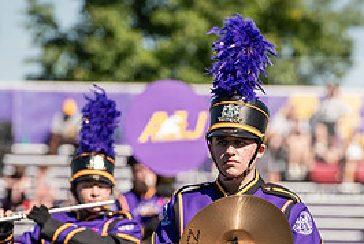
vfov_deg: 3.2
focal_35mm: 436
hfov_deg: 4.7
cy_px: 223
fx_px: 4413
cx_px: 227
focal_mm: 200
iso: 50
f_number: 4.5
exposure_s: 1/320
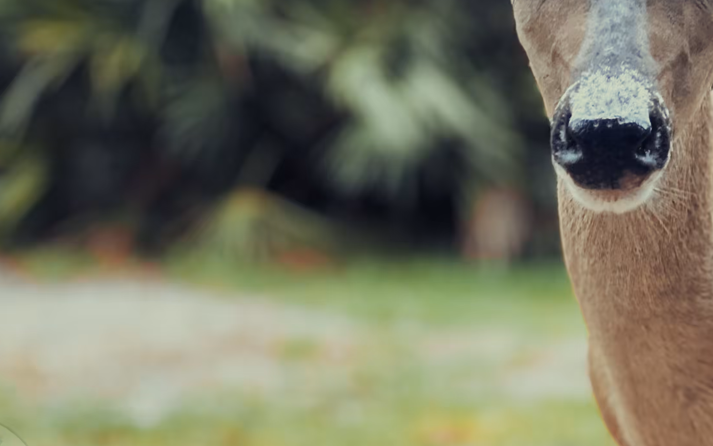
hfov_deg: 14.0
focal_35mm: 149
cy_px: 110
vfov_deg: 8.8
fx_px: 2895
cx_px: 502
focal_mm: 9
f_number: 2.8
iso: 200
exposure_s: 1/121
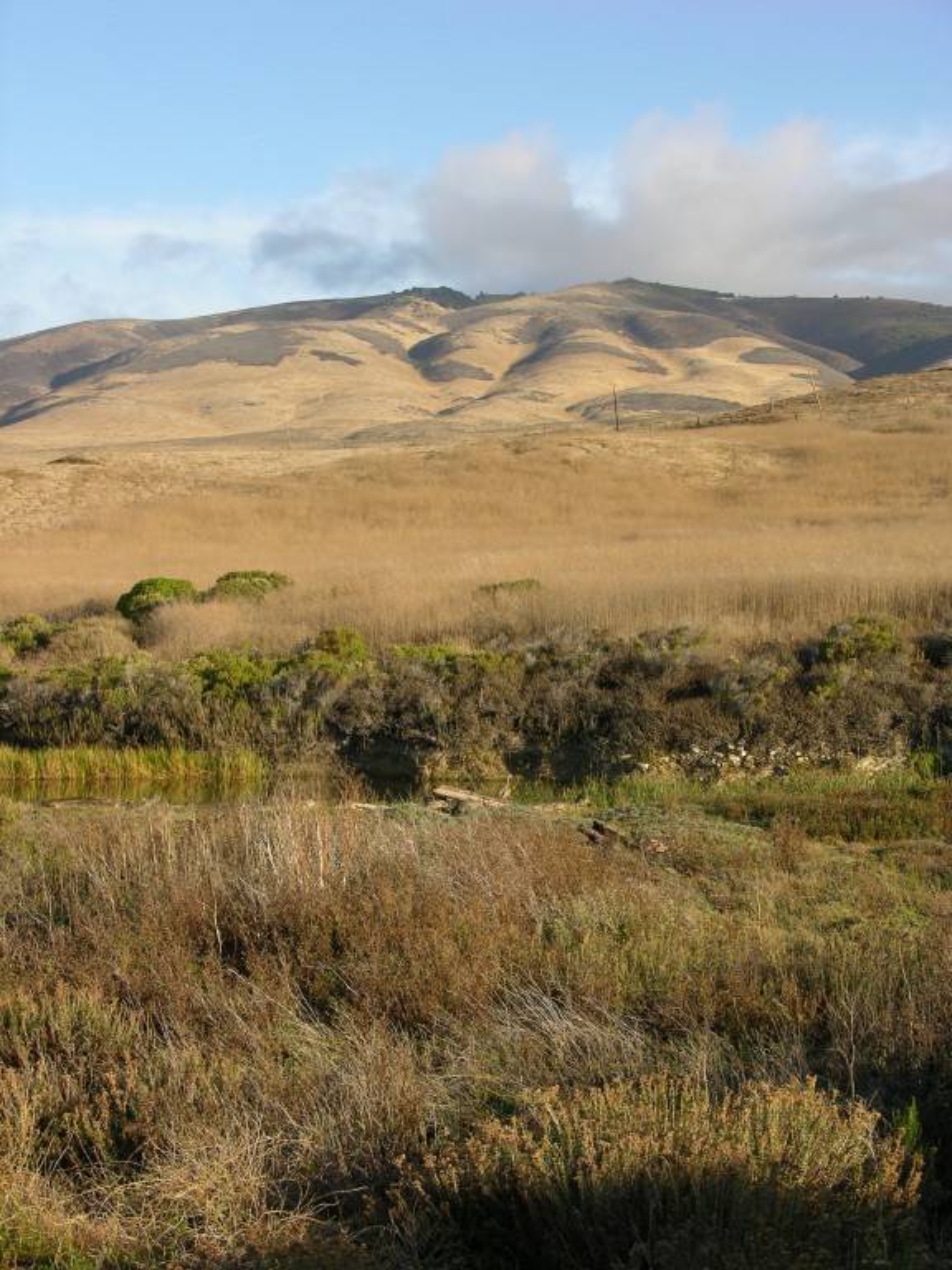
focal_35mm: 70
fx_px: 2567
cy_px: 635
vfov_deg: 27.8
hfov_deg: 21.0
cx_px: 476
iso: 50
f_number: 4.7
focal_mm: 17.8
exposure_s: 1/202
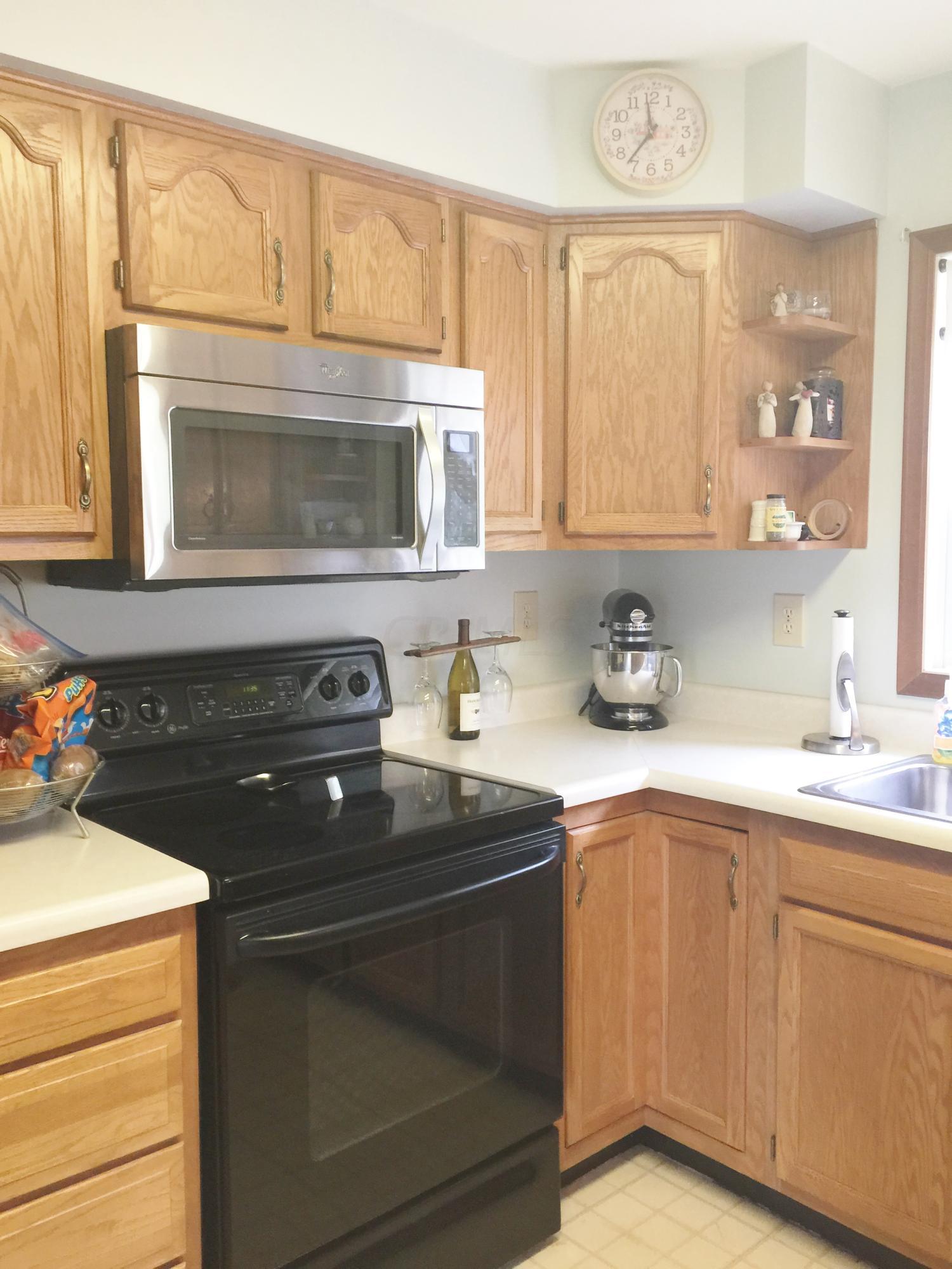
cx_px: 476
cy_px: 634
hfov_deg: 48.2
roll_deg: -1.9
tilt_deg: -3.6
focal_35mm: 29
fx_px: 1063
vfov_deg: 61.7
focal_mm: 4.15
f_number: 2.2
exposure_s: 1/15
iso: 64
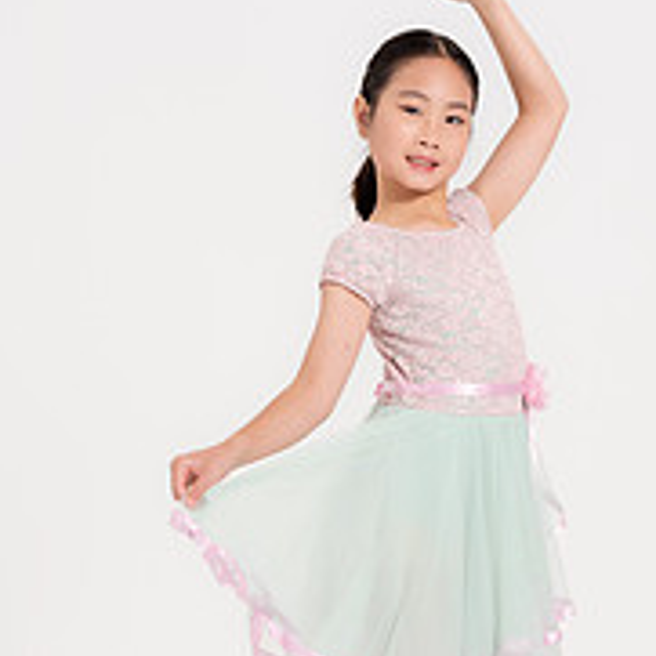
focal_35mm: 112
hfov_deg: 15.5
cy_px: 446
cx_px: 420
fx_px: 2401
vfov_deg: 15.5
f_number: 10
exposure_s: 1/125
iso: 500
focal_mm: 53
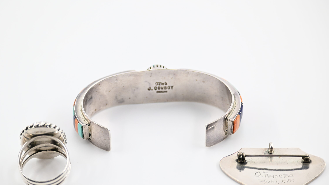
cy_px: 111
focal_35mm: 89
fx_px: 776
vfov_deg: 13.6
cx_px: 148
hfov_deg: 23.9
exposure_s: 1/320
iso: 400
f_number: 5
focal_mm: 50
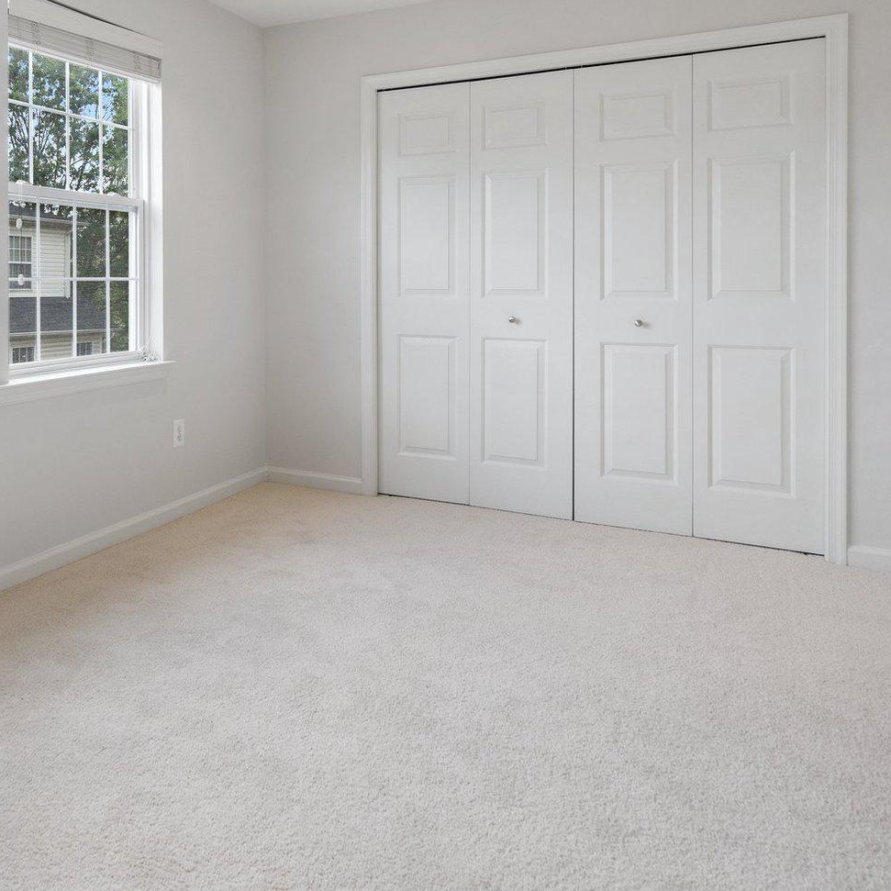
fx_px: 815
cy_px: 294
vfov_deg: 56.0
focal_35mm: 28
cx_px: 193
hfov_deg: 53.9
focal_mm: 16
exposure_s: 1/60
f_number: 8
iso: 500
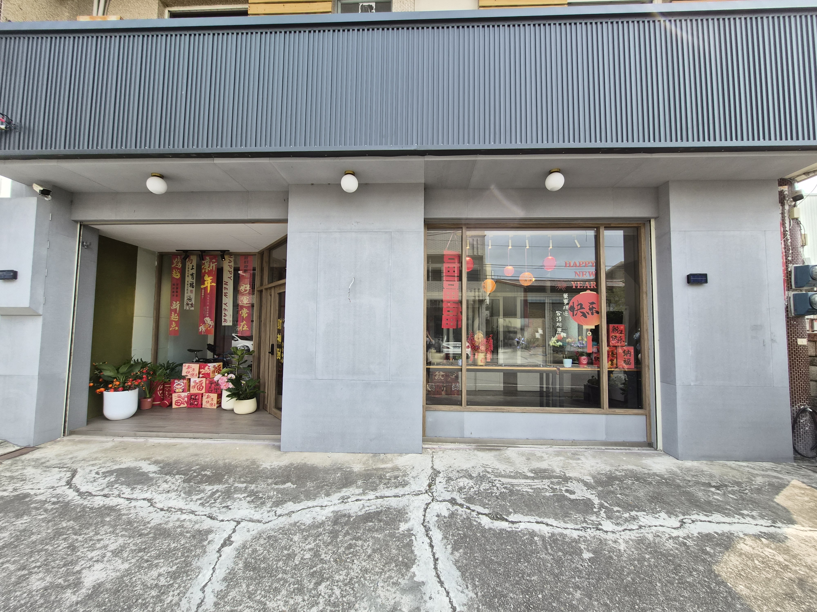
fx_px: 307
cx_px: 408
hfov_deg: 106.2
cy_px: 306
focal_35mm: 13
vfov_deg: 89.9
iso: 25
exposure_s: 1/252
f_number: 2.2
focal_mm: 1.7
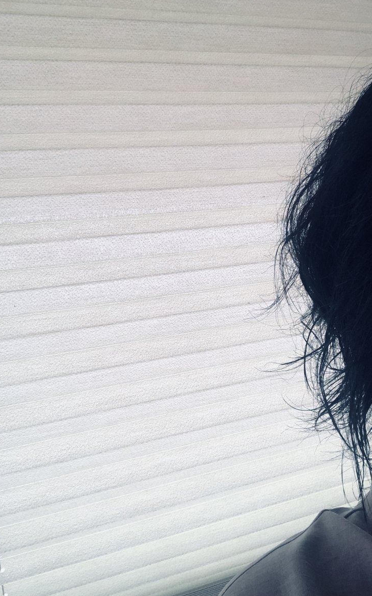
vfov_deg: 55.3
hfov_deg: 36.1
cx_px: 226
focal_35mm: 35
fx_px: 568
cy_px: 302
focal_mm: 2.87
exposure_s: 1/120
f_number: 2.2
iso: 80
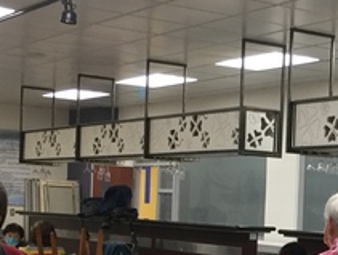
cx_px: 324
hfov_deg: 19.9
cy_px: 225
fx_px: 939
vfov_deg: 15.3
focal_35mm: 96
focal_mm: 4.15
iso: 100
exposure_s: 1/30
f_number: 2.2
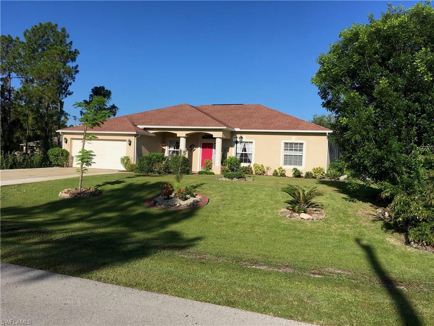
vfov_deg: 48.2
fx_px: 364
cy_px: 163
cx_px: 217
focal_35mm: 29
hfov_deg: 61.7
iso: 25
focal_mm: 4.15
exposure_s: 1/1923
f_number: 2.2
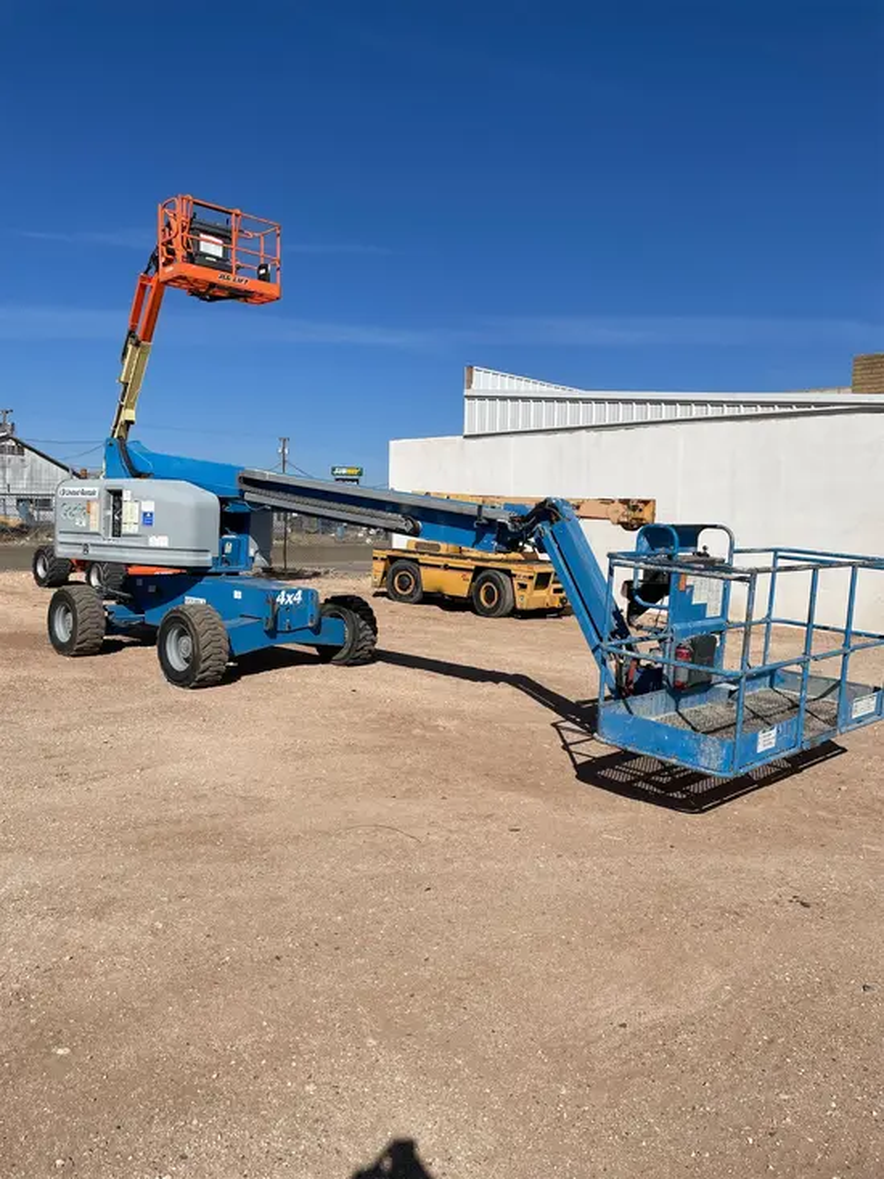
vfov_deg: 67.3
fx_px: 885
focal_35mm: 26
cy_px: 590
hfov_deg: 53.1
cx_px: 442
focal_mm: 4.2
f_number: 1.6
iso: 50
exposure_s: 1/11905
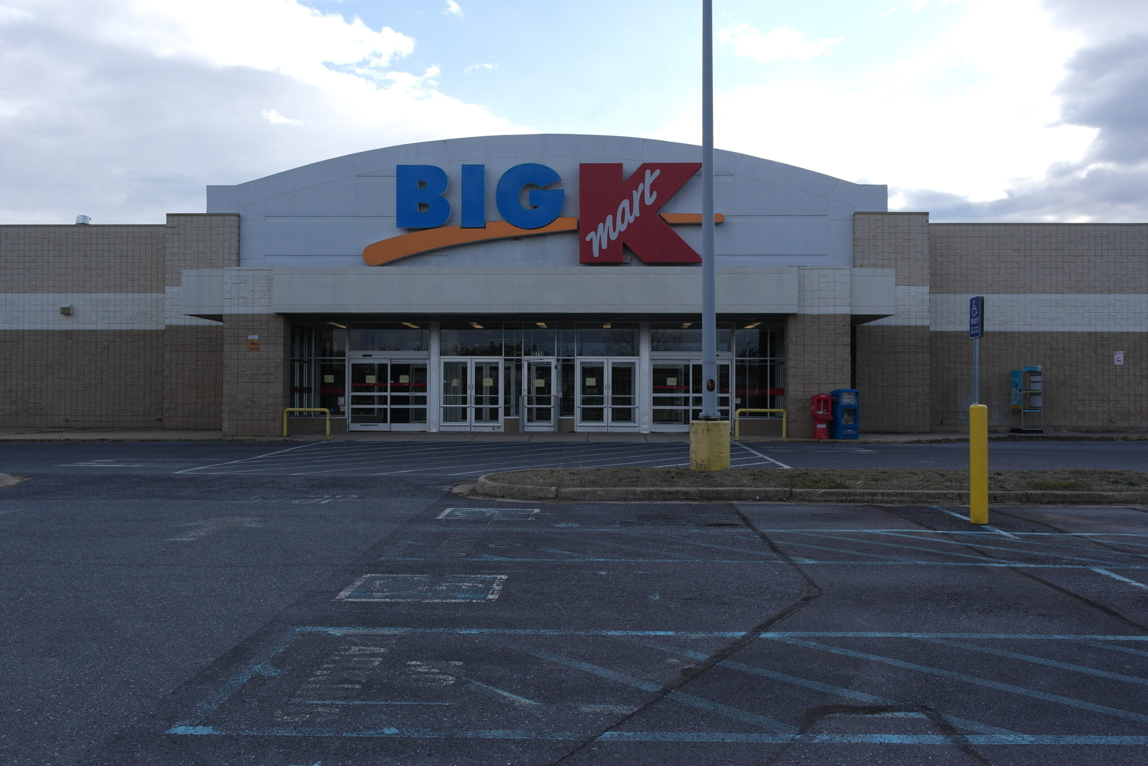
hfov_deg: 61.9
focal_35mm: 30
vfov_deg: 43.6
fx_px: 957
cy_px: 383
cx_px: 574
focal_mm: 20
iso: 100
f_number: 7.1
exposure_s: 1/250
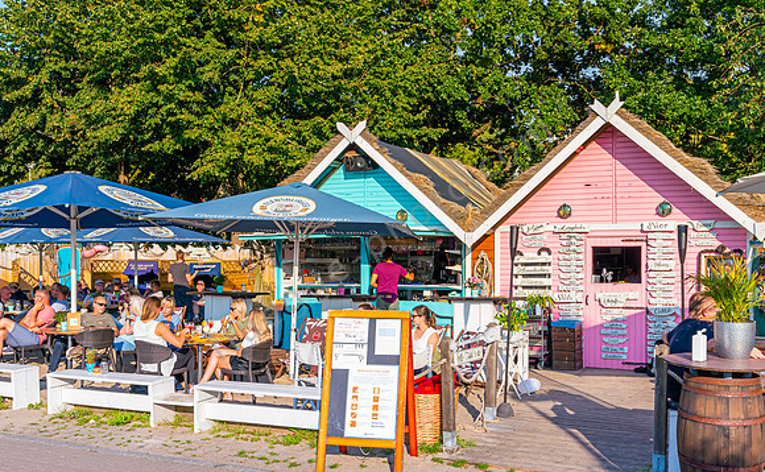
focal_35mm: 39
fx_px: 801
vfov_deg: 32.8
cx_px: 382
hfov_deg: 51.1
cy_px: 255
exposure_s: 1/500
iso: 500
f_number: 8
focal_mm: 25
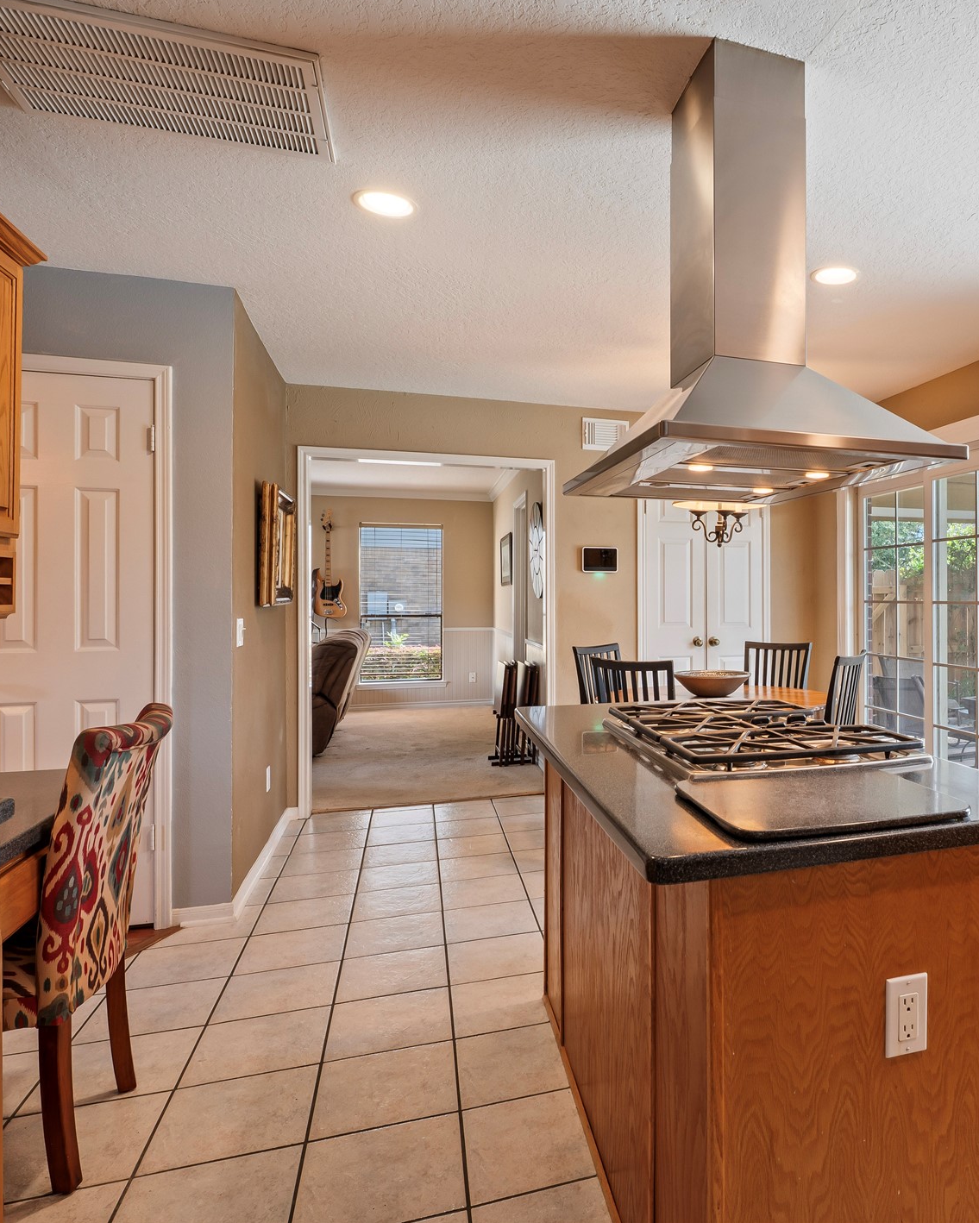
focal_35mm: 23
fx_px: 833
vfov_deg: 72.6
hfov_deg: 58.1
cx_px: 719
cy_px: 600
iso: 125
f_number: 6.3
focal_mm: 16
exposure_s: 1/3
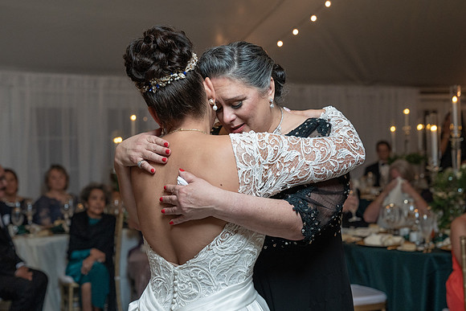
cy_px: 158
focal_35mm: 65
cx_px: 214
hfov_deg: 30.8
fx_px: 845
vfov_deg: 20.9
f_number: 4
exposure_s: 1/200
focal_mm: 56
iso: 2000
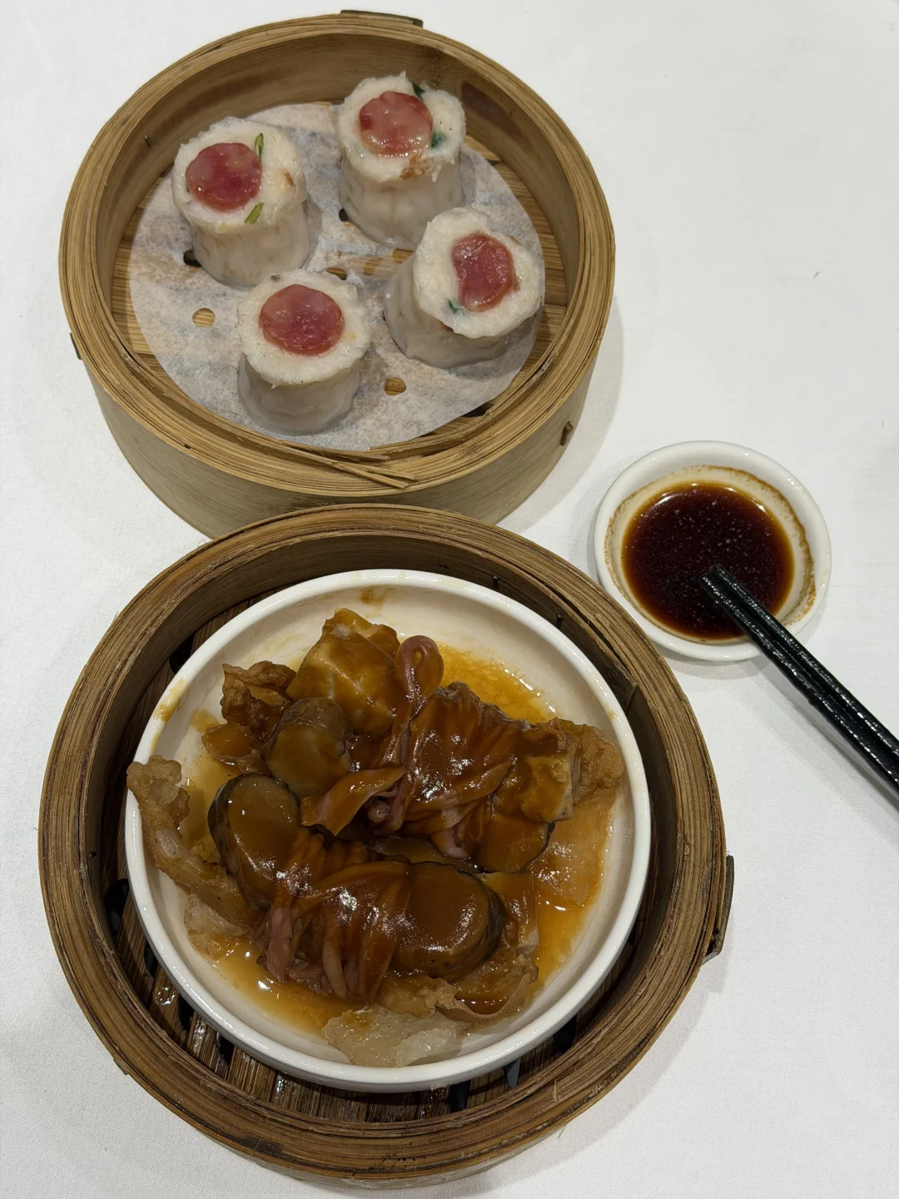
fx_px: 1662
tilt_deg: -68.8
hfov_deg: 30.3
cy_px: 600
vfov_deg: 39.7
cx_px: 450
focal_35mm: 48
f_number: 1.78
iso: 50
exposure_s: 1/121
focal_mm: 6.76
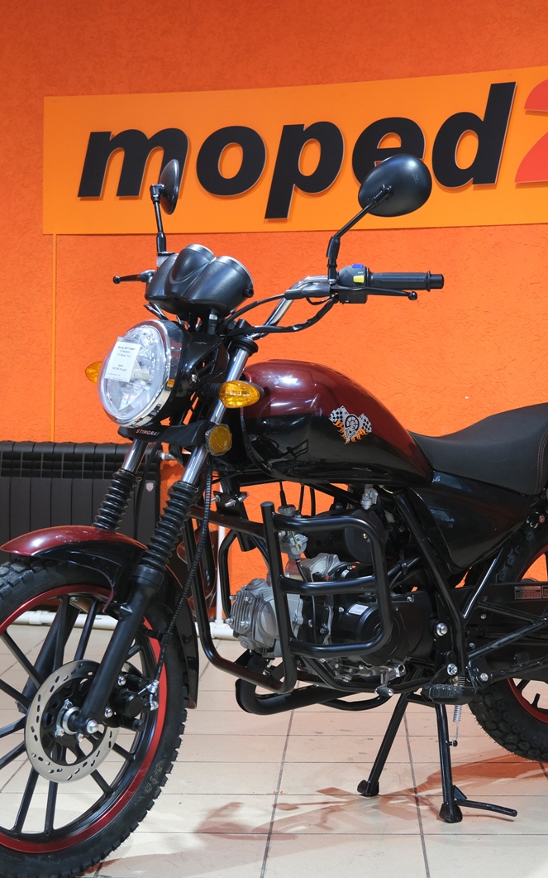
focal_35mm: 63
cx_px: 331
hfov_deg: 20.6
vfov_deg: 32.5
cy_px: 439
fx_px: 1506
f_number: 4
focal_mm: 27.5
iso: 1000
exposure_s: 1/60
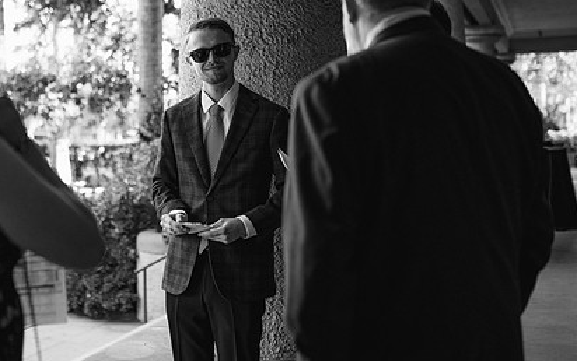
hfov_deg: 39.1
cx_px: 189
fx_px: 802
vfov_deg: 25.3
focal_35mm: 51
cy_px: 127
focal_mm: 35
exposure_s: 1/1000
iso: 1000
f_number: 2
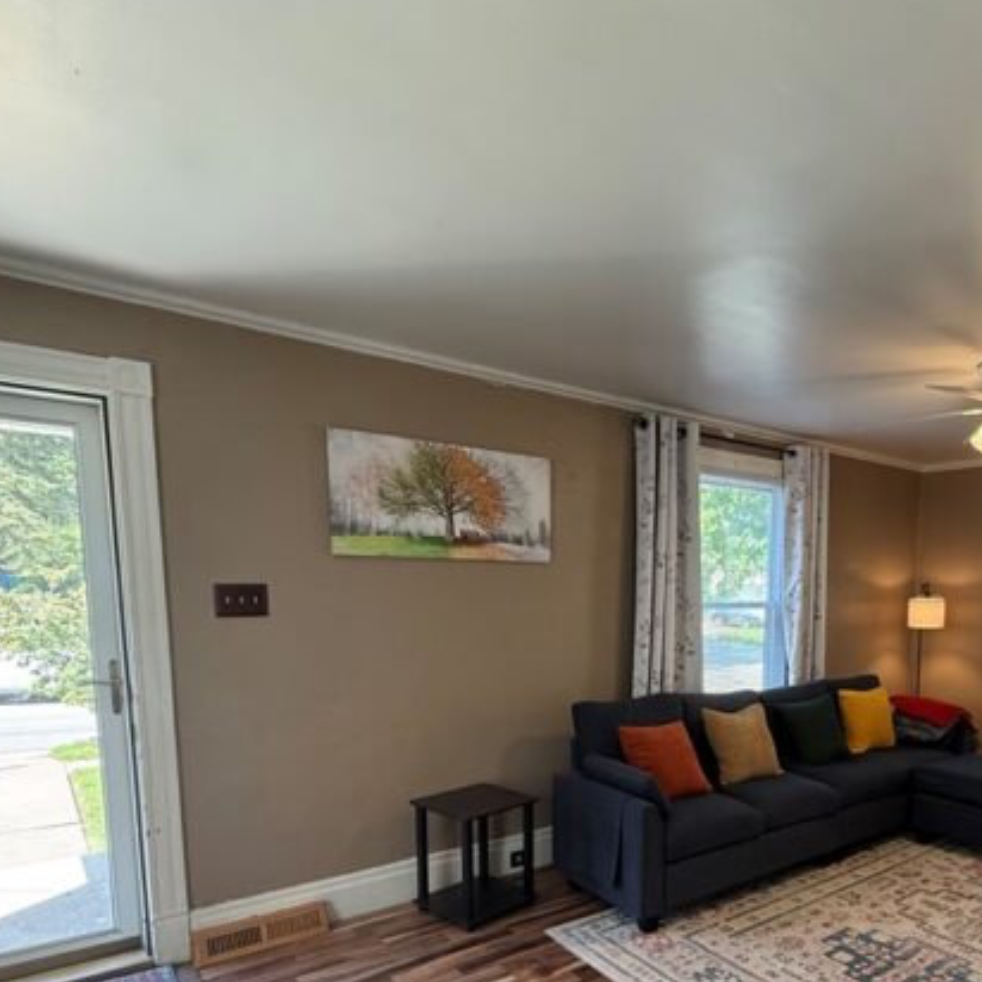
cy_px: 679
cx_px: 734
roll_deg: -1.1
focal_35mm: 24
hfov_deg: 61.5
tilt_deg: -6.6
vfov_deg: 62.9
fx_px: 770
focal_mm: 2.22
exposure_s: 1/120
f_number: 2.2
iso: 250
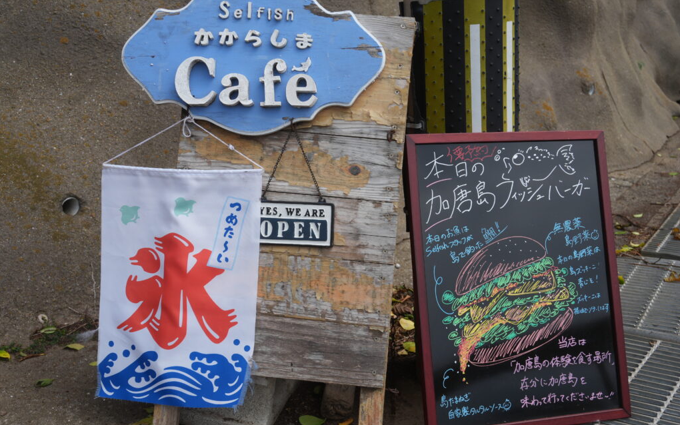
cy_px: 211
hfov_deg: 44.8
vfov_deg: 28.9
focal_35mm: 45
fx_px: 825
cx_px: 340
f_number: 5.6
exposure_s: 1/500
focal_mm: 29
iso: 100
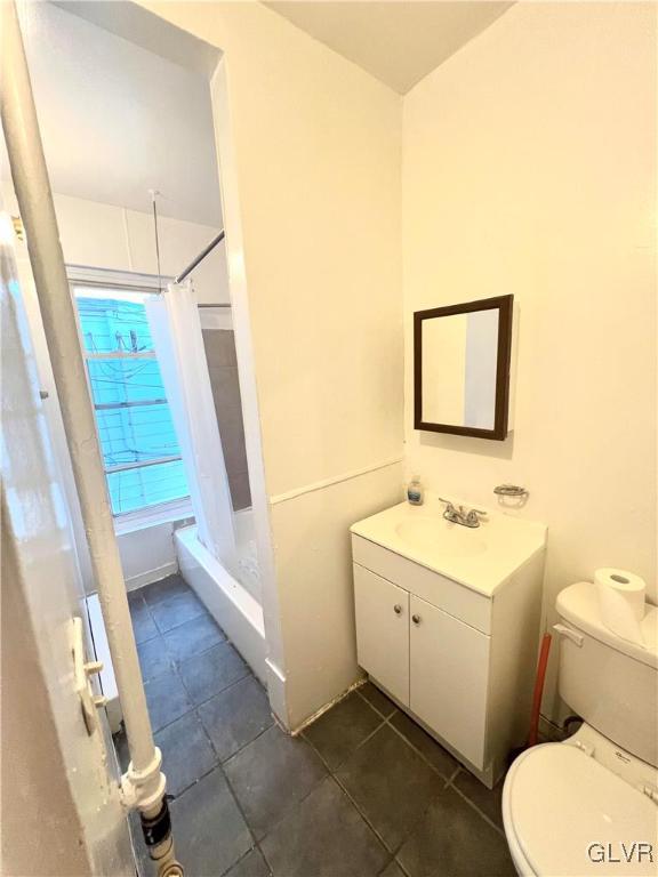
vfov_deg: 106.2
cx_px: 329
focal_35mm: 13
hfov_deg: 89.9
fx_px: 329
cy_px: 438
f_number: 1.8
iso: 250
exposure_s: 1/120
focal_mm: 1.57
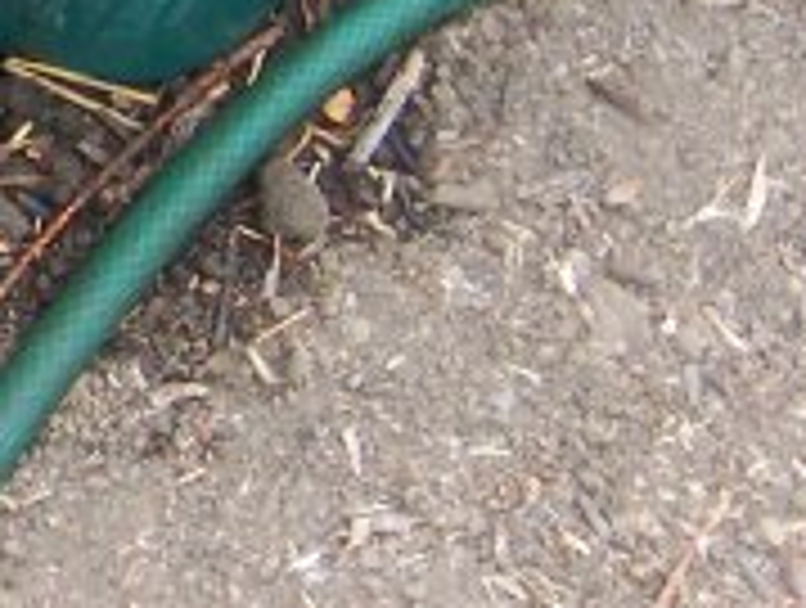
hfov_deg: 8.0
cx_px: -581
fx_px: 5576
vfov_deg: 6.2
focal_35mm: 239
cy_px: -329
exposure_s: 1/250
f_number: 3.4
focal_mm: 10.4
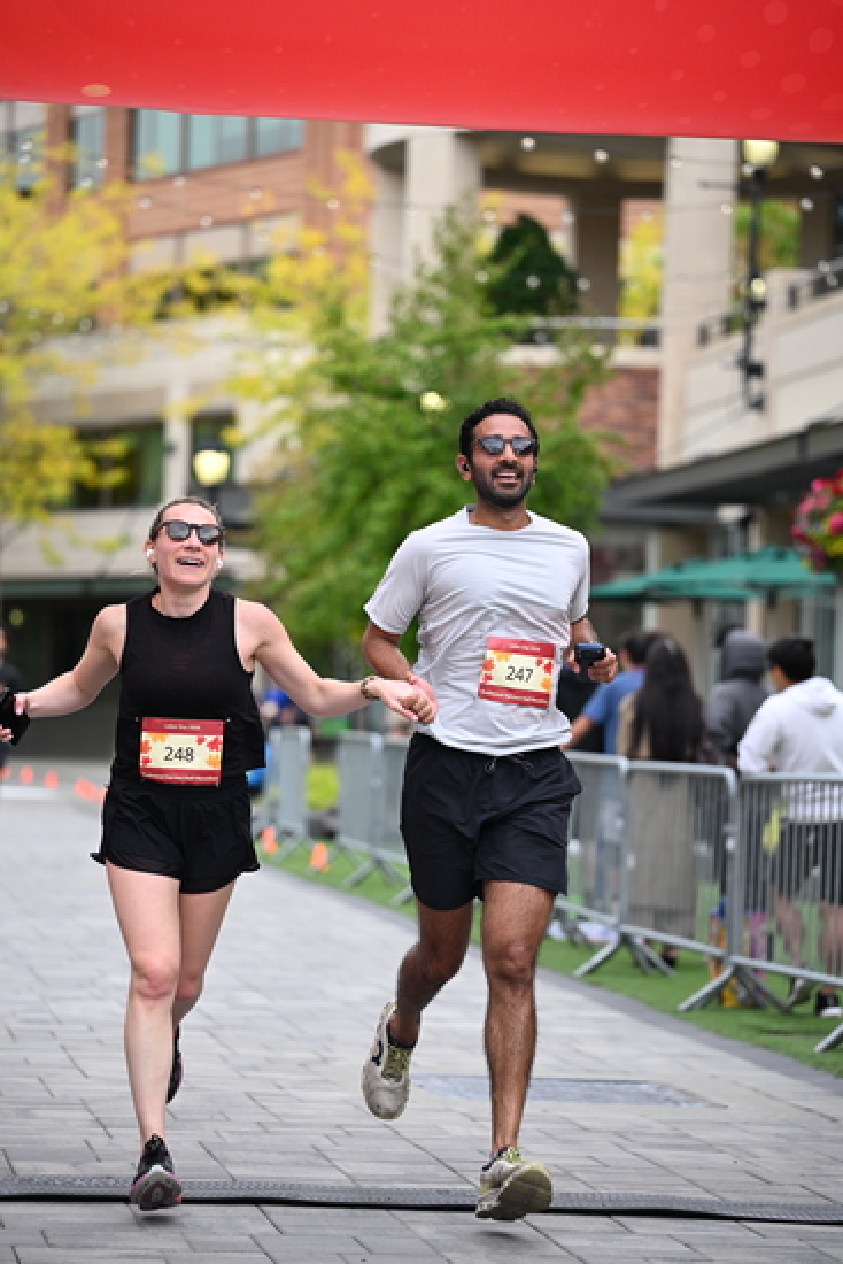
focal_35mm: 115
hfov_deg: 11.9
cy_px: 632
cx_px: 422
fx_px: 4037
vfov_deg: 17.8
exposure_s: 1/2000
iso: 640
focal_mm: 115
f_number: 2.8
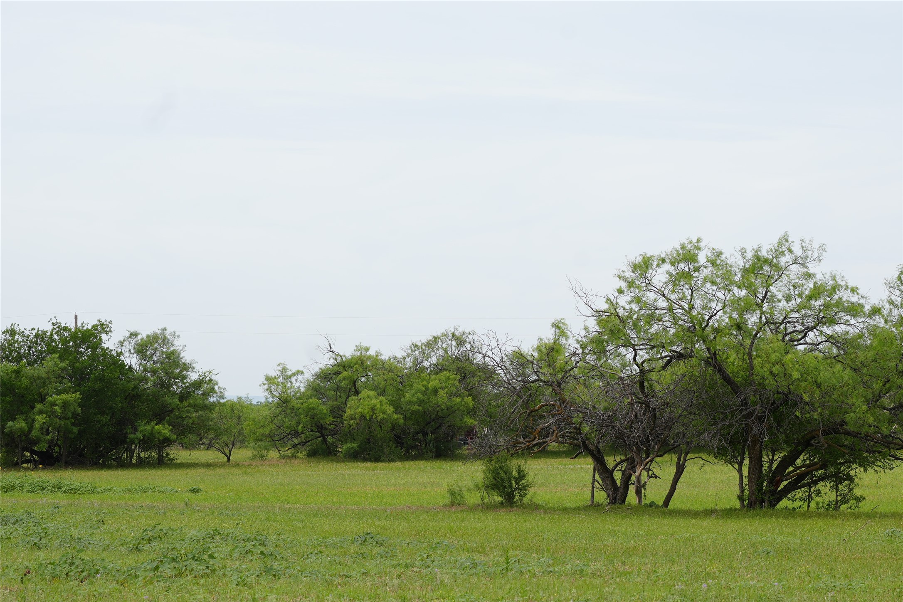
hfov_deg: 13.7
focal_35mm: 150
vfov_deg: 9.1
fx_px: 3762
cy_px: 301
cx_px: 452
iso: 100
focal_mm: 100
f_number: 7.1
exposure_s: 1/250
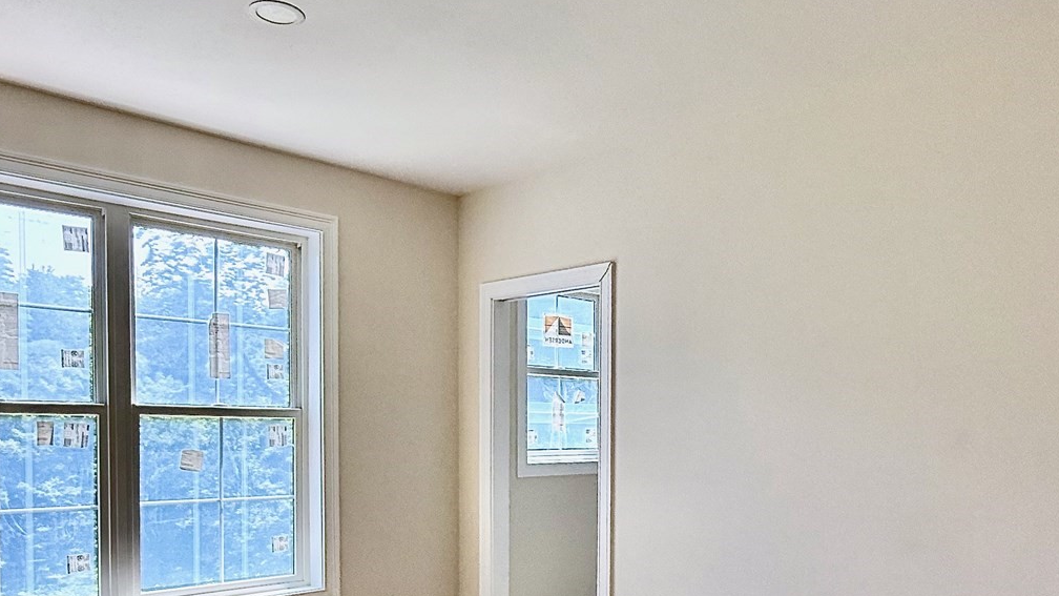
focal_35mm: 31
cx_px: 585
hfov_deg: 62.5
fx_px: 870
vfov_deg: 36.7
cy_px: 458
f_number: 2.2
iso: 64
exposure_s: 1/225
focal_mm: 2.22
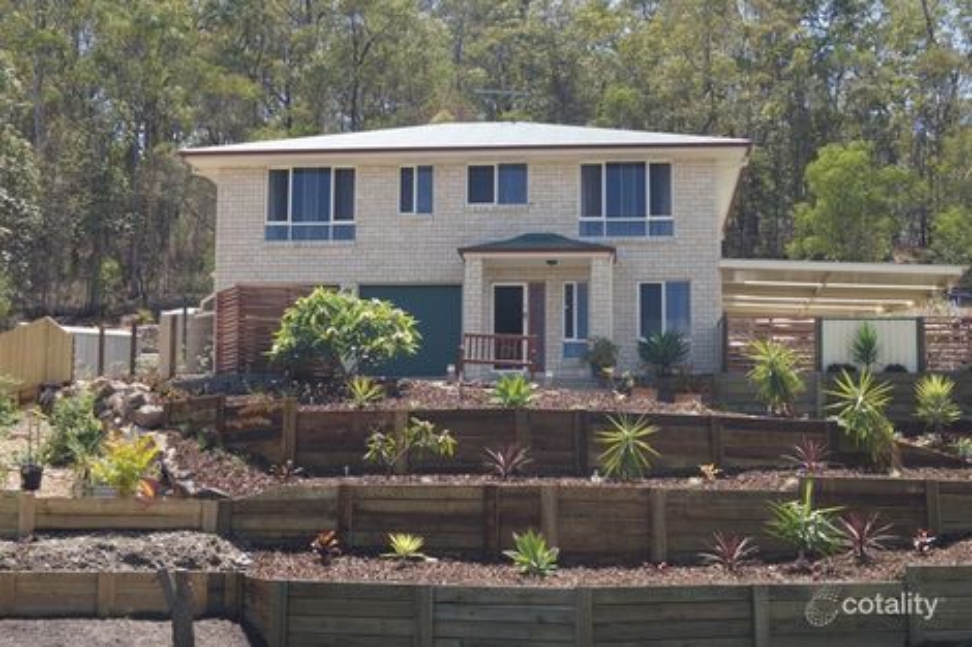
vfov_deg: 25.7
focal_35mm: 52
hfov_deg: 37.9
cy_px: 324
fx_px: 1417
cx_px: 486
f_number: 10
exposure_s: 1/100
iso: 100
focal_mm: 35
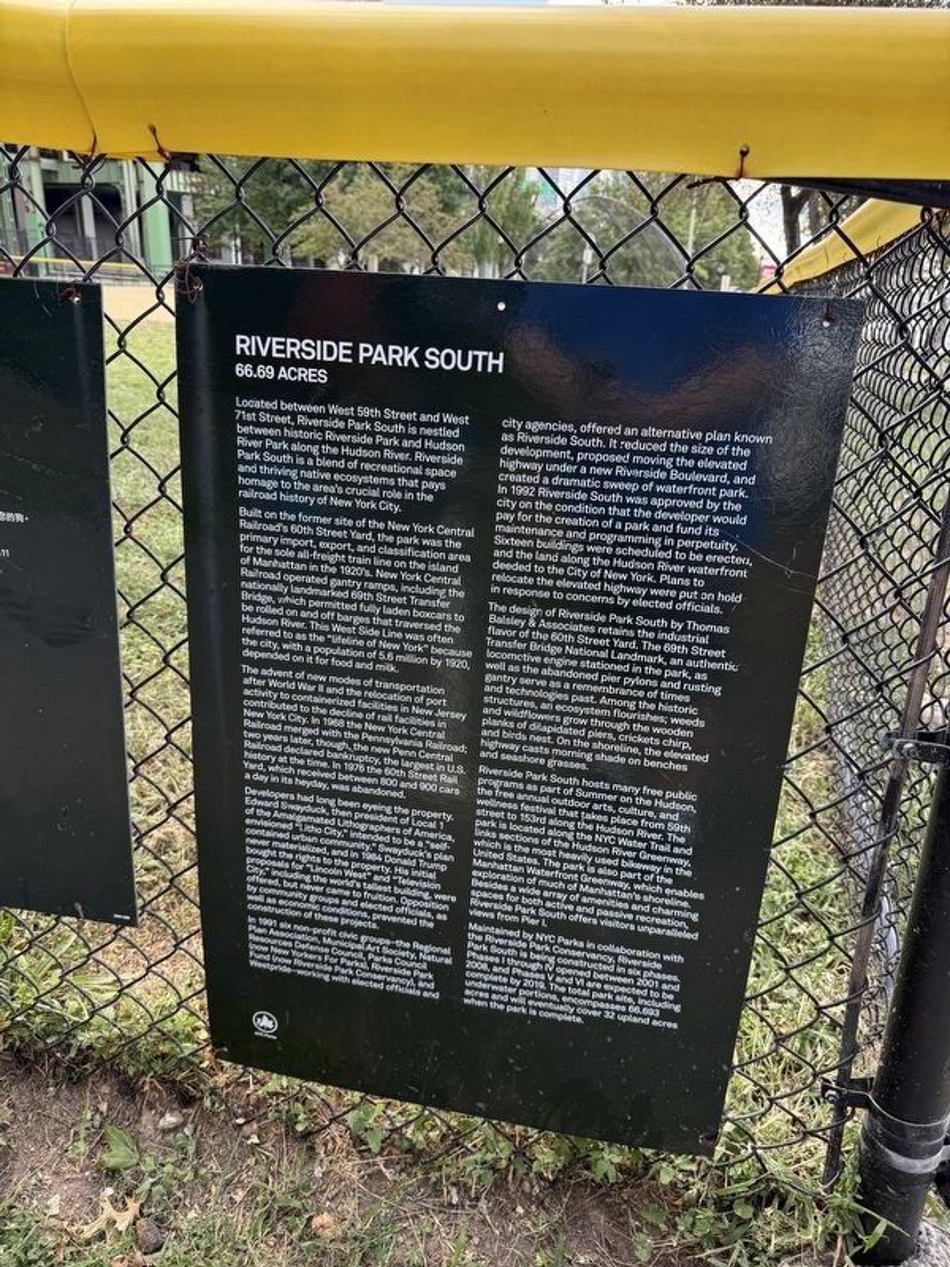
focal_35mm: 24
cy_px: 634
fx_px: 878
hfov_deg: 56.8
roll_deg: -3.1
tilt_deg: -21.8
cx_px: 475
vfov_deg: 71.6
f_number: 1.78
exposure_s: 1/350
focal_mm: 6.76
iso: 100
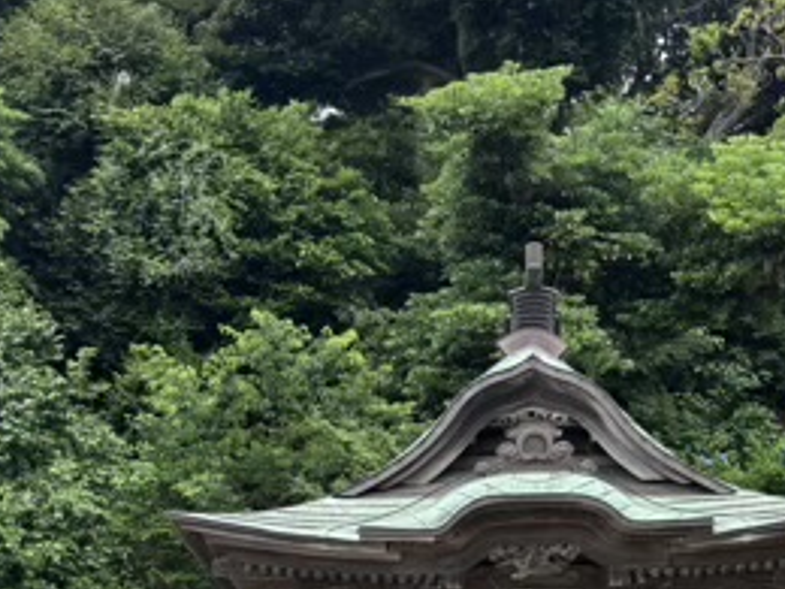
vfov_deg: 19.5
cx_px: 480
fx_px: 1587
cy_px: 754
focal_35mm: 70
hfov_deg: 27.7
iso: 50
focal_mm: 5.96
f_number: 1.6
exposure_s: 1/1205
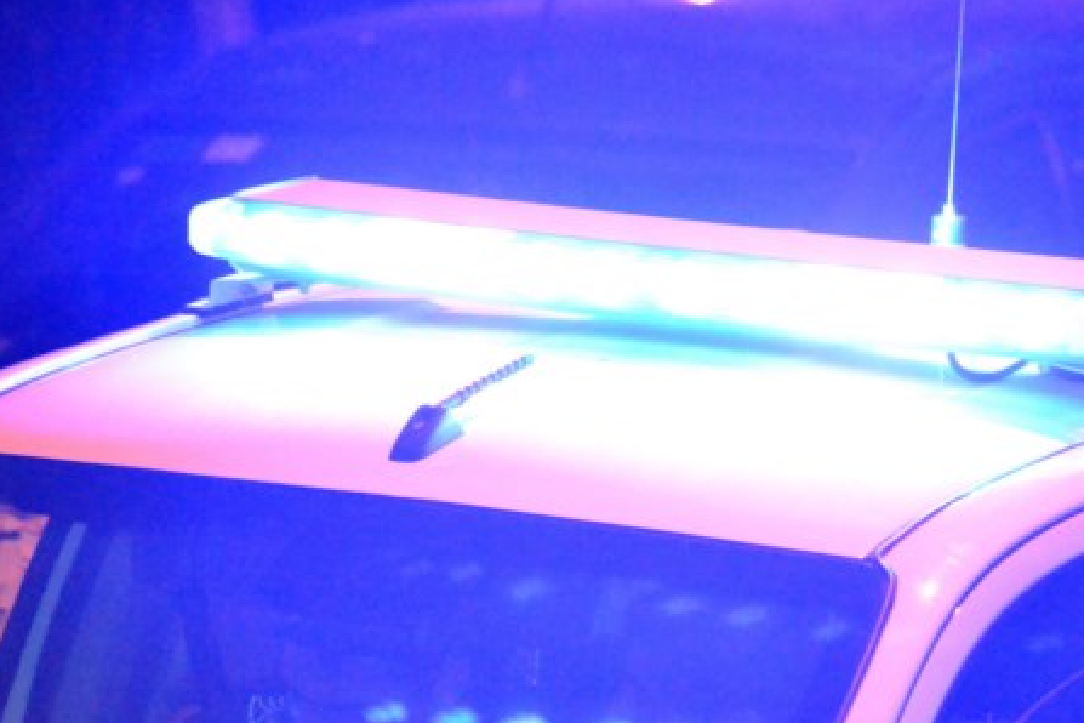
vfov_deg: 2.9
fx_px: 14241
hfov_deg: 4.4
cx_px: 711
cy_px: 472
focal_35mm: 473
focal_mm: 220
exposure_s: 1/125
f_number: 5.6
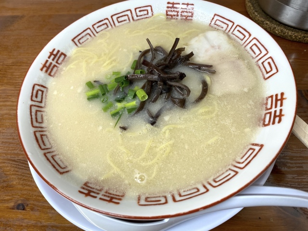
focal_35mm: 26
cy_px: 116
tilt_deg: -55.9
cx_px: 154
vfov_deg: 53.1
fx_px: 231
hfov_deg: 67.3
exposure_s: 1/60
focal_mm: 4.25
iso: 64
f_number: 1.8
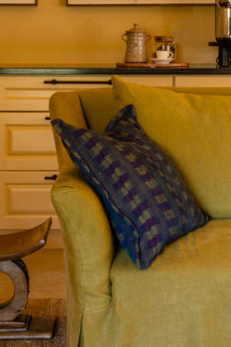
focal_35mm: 100
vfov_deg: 20.3
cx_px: 96
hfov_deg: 13.7
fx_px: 963
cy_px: 111
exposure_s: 1
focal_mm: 40
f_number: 11
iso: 200
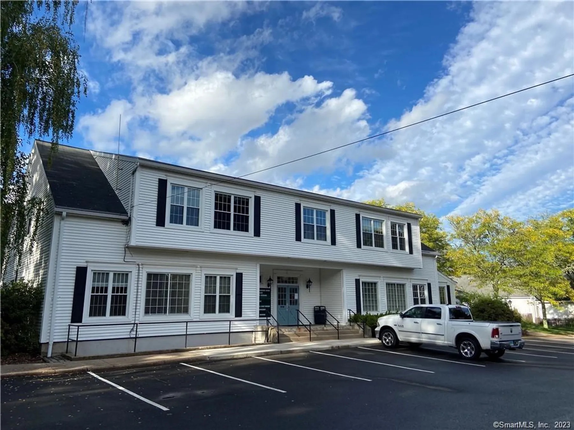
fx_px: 431
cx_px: 287
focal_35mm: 26
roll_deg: -0.1
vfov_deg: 53.1
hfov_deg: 67.3
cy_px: 215
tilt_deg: +12.7
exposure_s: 1/2358
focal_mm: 4.25
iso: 32
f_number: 1.8
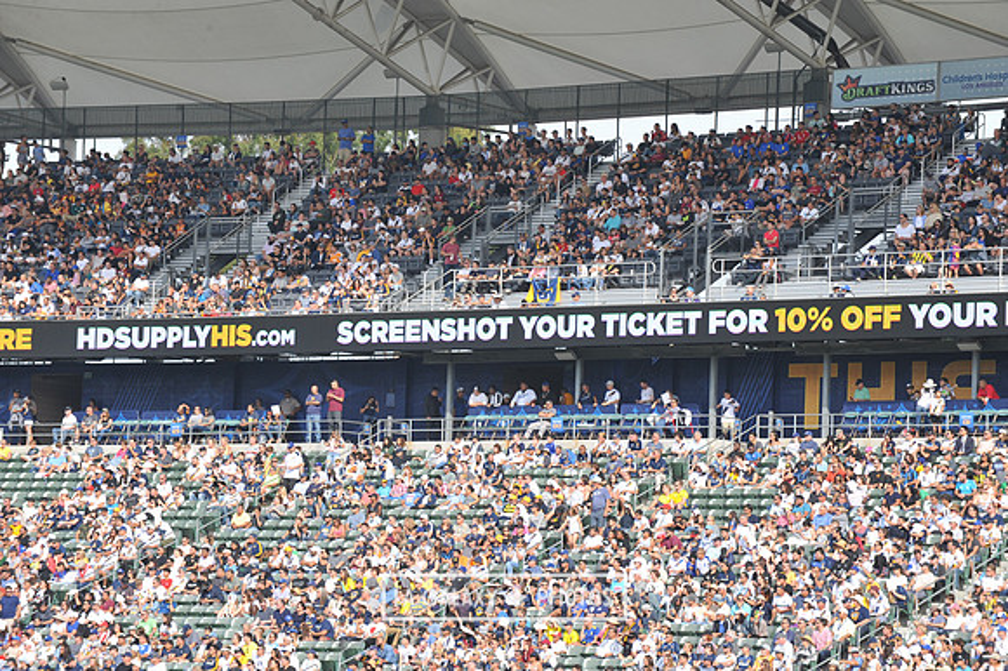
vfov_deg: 8.1
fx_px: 4757
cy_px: 336
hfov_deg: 12.1
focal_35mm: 170
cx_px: 504
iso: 500
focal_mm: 170
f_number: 10
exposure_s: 1/400
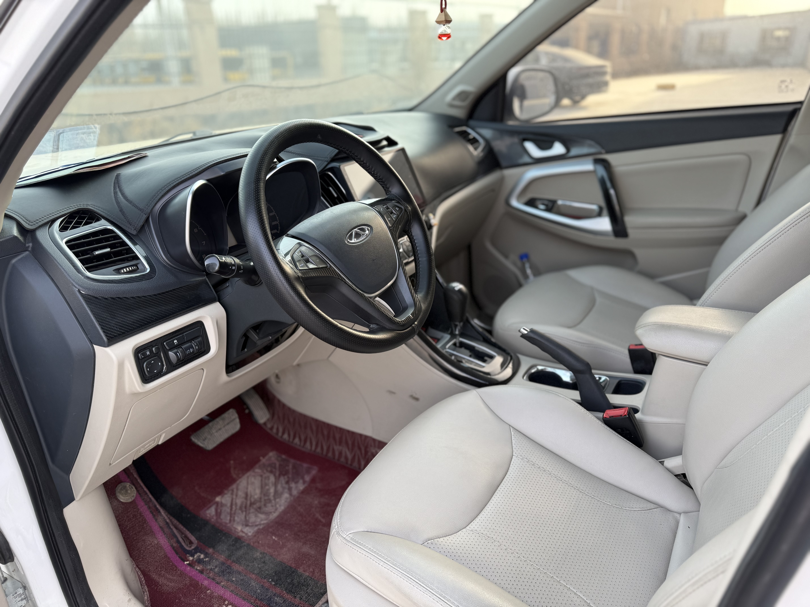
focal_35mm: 24
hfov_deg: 71.6
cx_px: 405
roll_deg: +2.6
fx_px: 562
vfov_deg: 56.8
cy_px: 304
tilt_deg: -22.6
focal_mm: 6.76
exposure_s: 1/134
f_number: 1.78
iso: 80
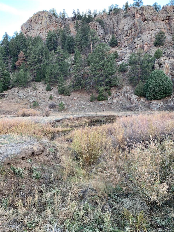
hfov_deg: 53.1
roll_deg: +0.0
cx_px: 87
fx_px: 174
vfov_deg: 67.3
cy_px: 116
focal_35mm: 26
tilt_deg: -1.6
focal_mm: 4.25
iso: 32
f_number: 1.8
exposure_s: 1/121
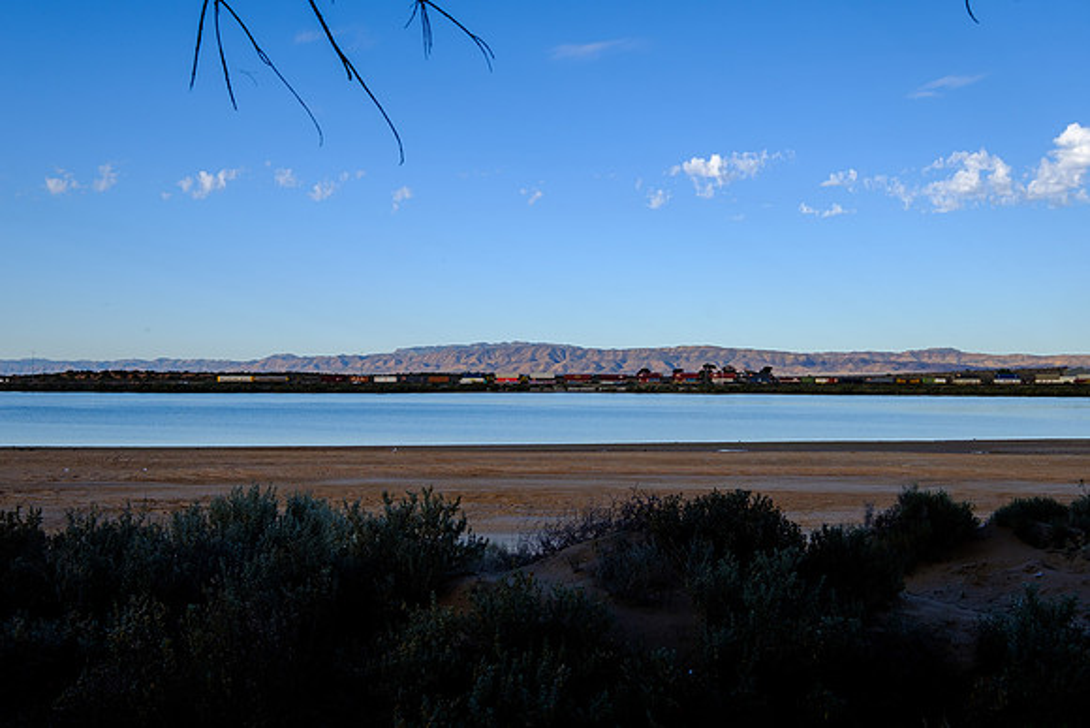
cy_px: 364
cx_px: 545
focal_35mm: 36
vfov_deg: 36.9
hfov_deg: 53.1
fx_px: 1090
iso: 200
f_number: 8
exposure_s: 1/340
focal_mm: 24
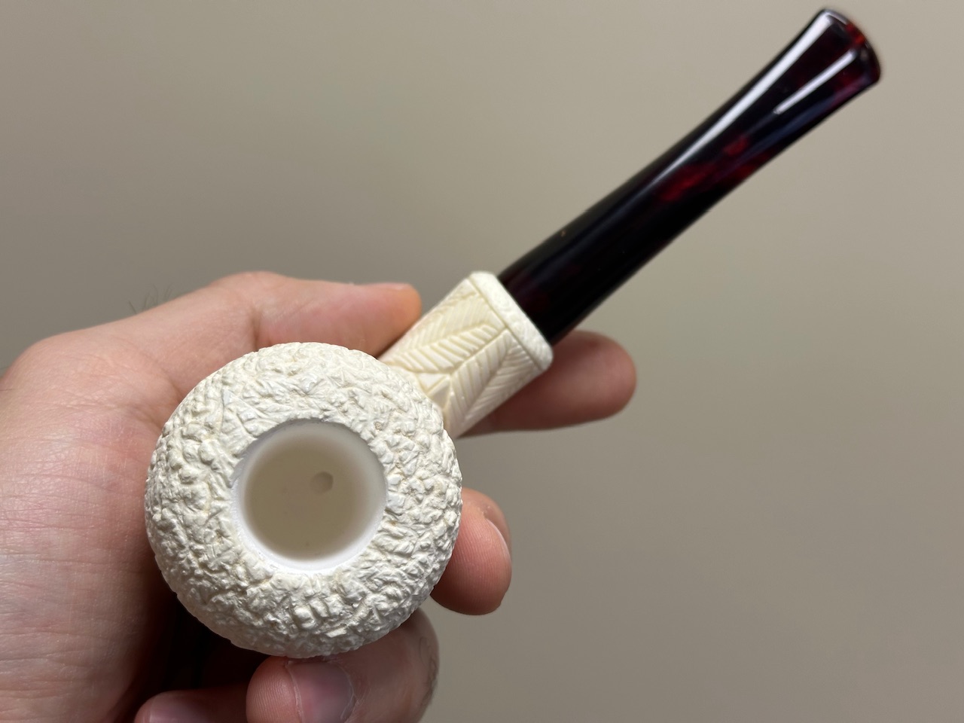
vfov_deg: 30.3
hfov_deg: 39.7
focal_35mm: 48
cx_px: 482
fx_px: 1337
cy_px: 362
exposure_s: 1/100
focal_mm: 6.86
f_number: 1.78
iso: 50
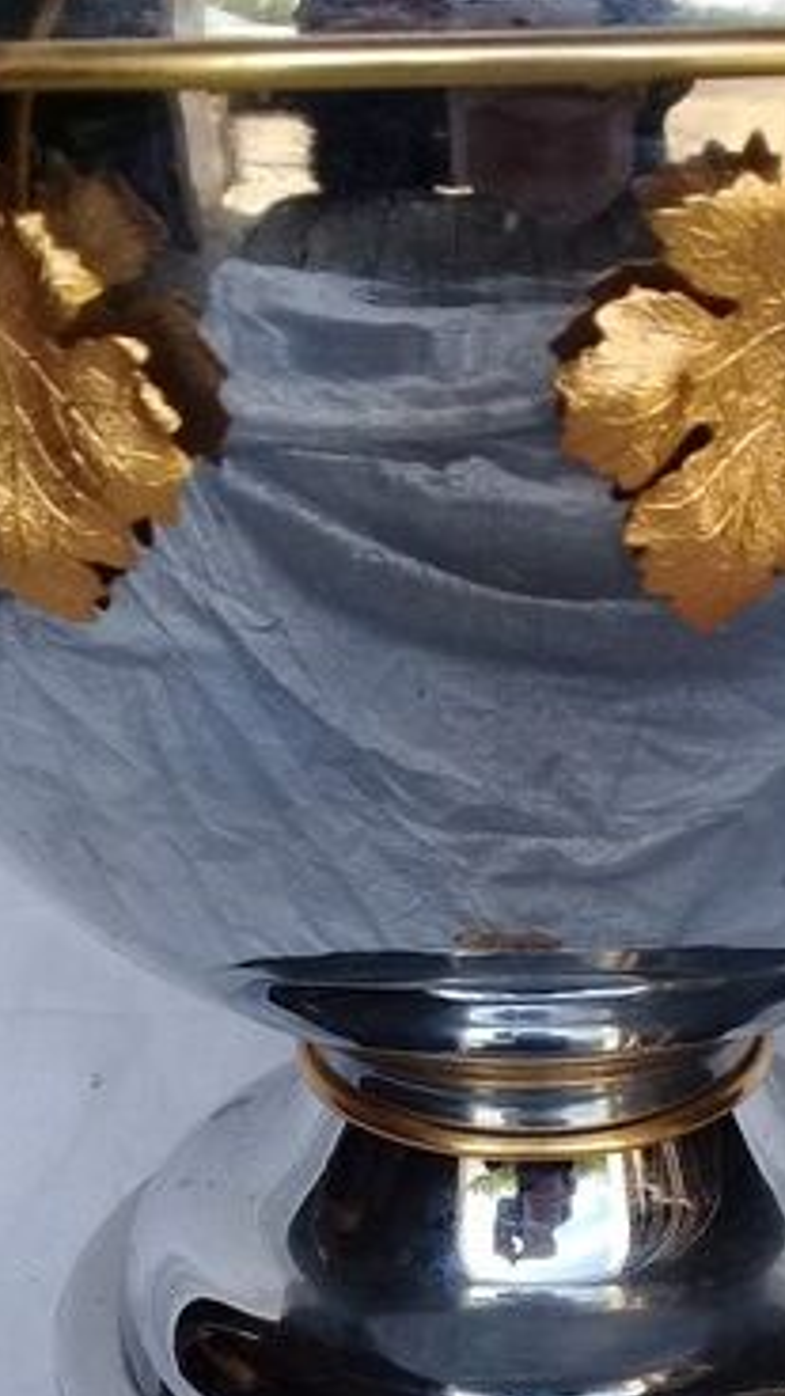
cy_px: 1119
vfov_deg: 36.5
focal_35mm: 55
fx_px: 2035
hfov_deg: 21.8
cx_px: 474
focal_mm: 3.3
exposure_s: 1/344
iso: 50
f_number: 2.2
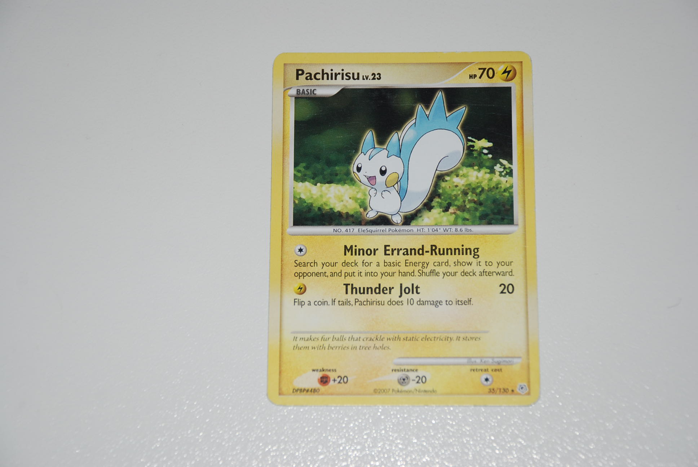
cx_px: 349
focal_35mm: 105
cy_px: 234
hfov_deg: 19.4
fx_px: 2038
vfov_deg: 13.1
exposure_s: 1/60
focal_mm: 70
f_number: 5.6
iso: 200
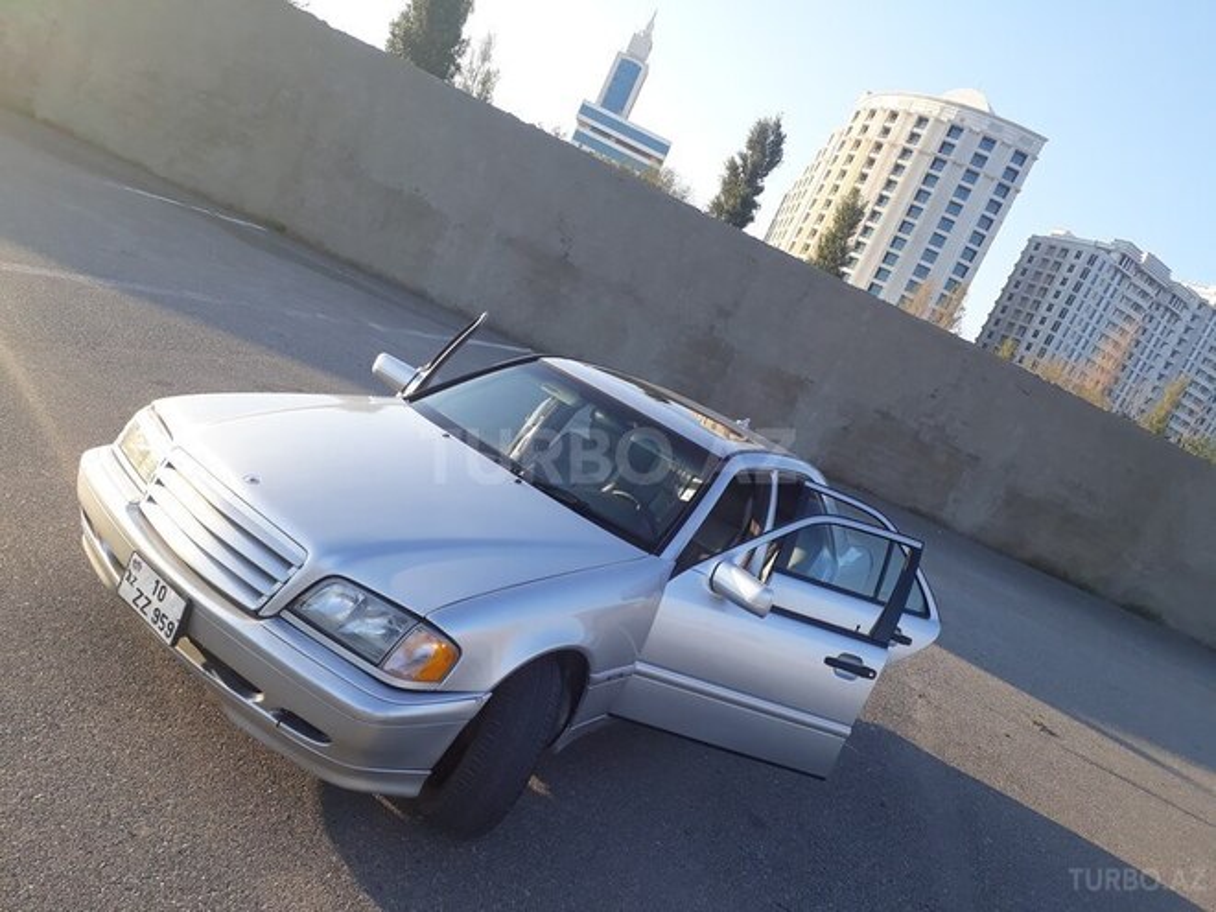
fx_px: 948
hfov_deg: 65.3
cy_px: 456
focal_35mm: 27
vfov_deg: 51.4
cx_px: 608
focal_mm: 3.6
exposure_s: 1/401
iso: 40
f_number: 1.9
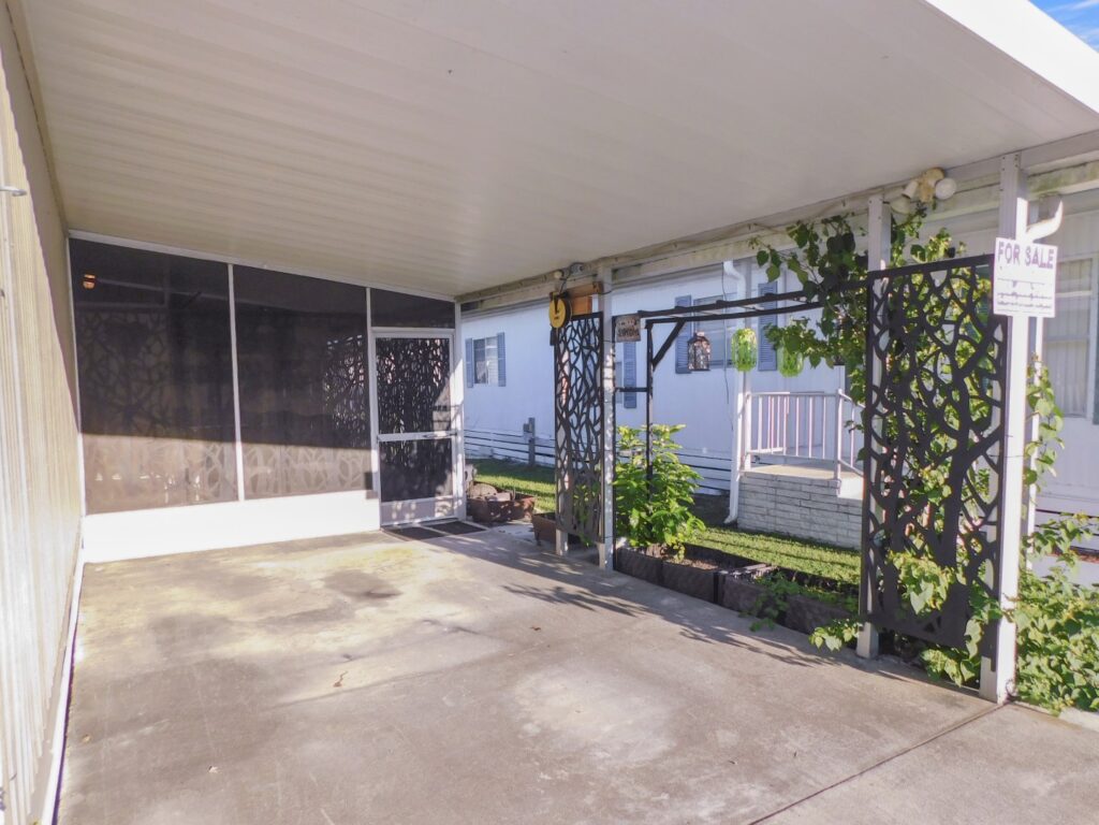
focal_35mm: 23
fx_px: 730
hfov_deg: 73.9
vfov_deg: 58.9
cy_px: 412
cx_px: 550
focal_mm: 4
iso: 125
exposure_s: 1/500
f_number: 3
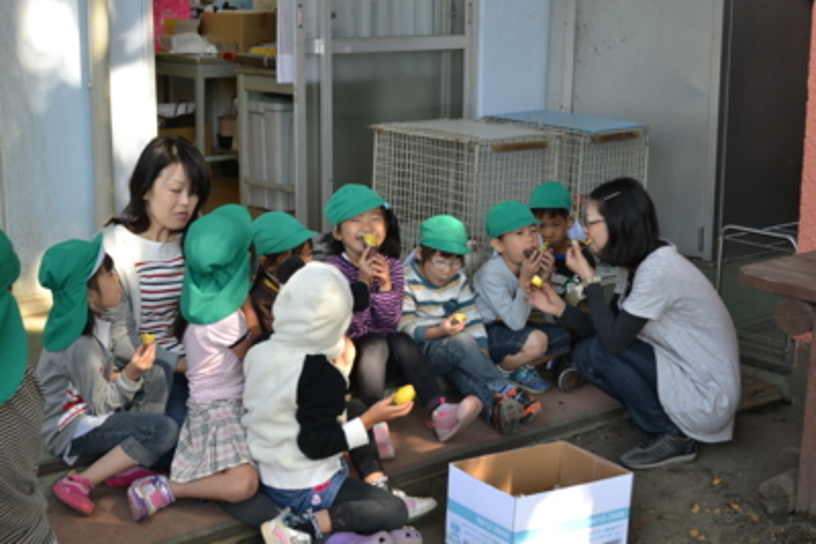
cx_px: 408
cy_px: 272
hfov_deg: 35.0
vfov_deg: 23.8
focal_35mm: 57
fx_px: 1292
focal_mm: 38
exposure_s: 1/125
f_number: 5.6
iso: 360
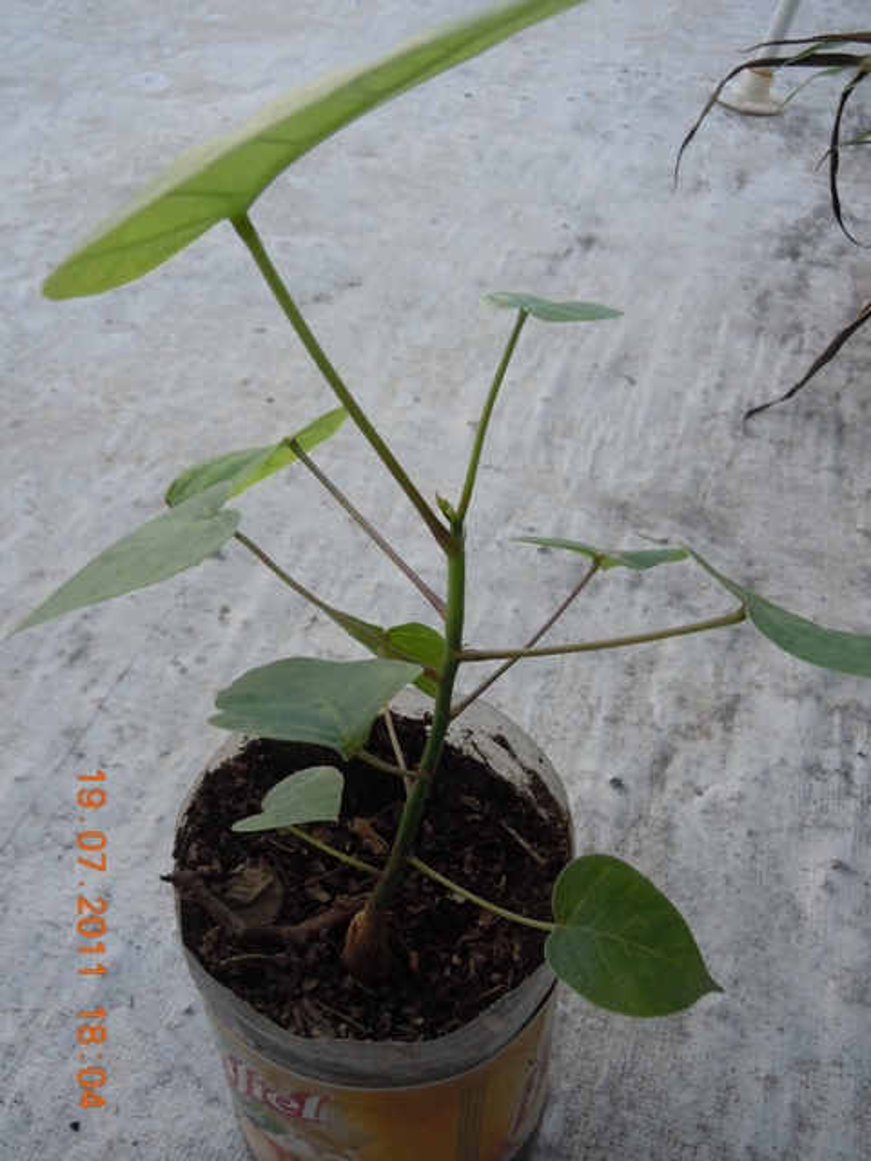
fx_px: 1107
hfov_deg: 42.9
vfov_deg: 55.4
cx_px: 436
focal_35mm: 33
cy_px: 580
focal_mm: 5.9
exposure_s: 1/250
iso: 100
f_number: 4
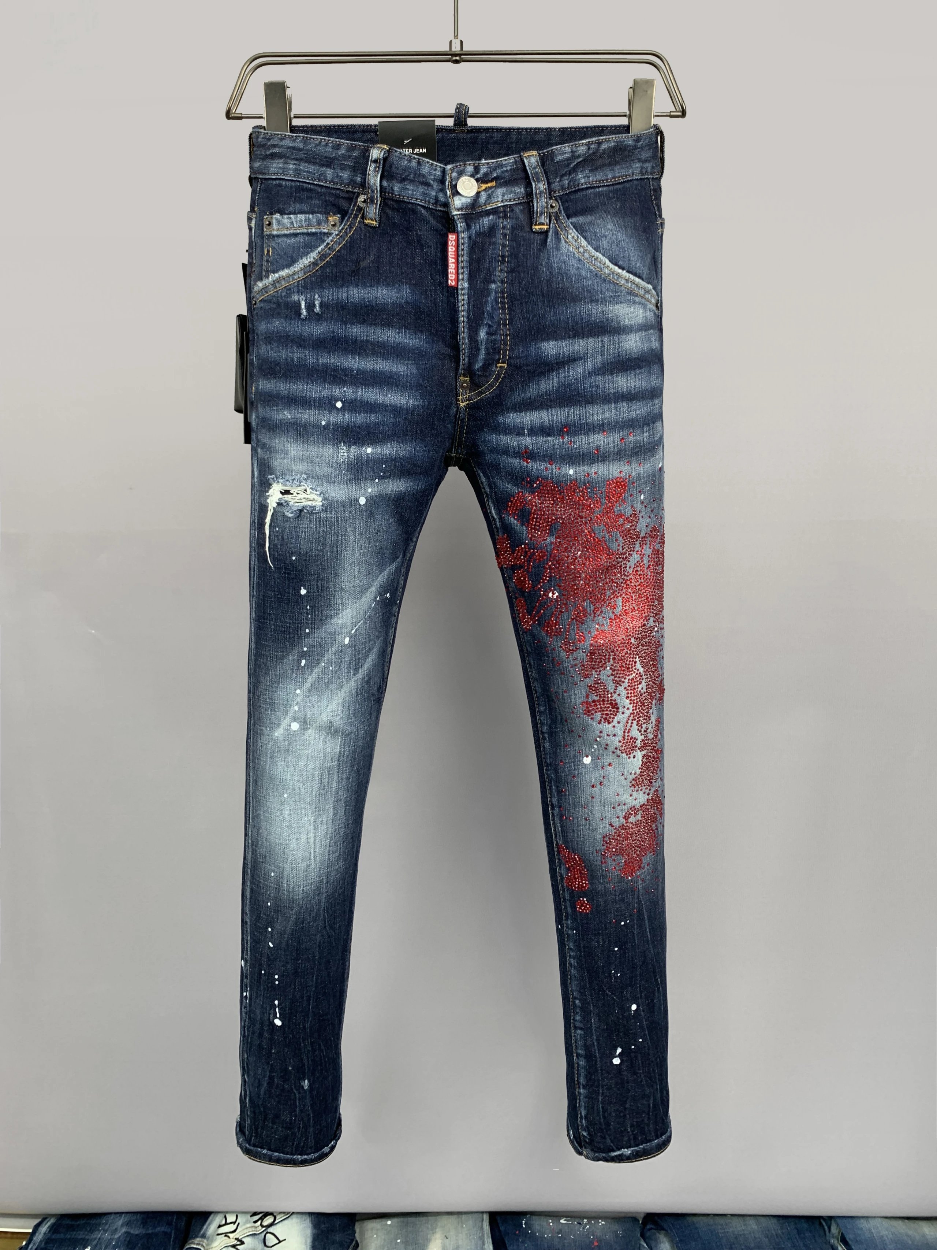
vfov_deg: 67.3
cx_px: 468
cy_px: 625
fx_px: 938
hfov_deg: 53.1
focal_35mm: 26
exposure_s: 1/50
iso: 64
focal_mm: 4.25
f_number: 1.8
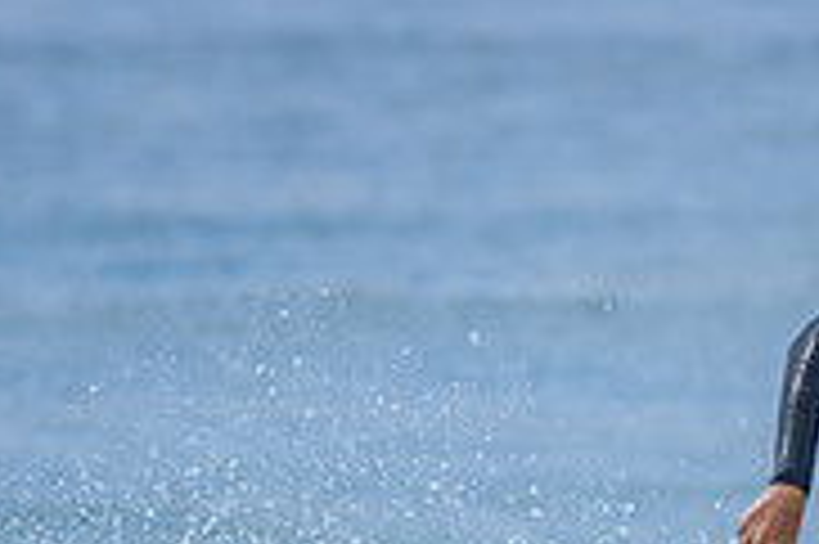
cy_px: 746
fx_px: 37412
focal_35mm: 1646
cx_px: 753
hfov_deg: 1.3
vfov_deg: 0.8
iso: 450
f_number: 5.6
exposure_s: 1/2000
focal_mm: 420
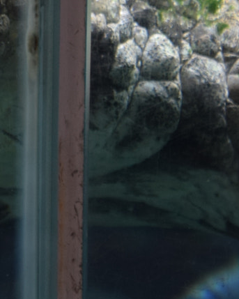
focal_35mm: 417
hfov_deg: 3.6
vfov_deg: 4.6
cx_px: -379
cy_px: -25
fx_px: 3688
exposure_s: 1/60
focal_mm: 62
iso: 320
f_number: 6.3
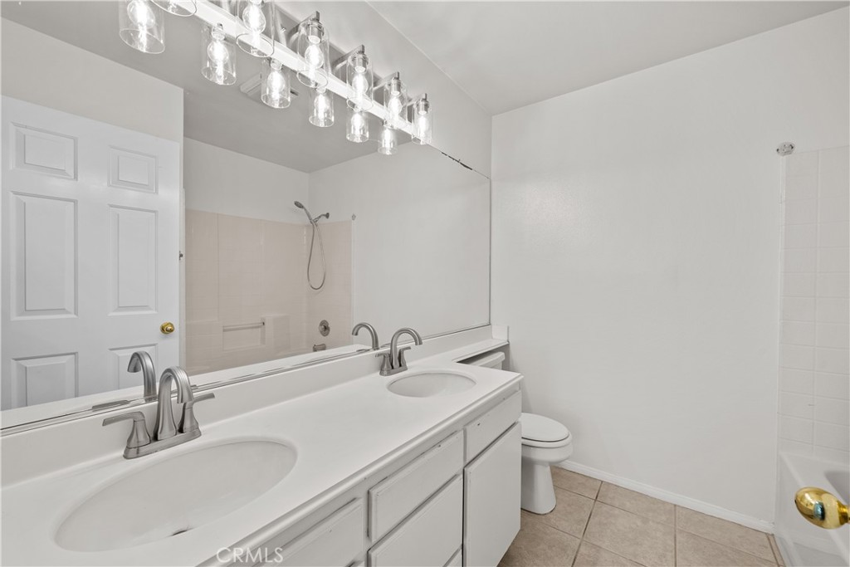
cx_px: 425
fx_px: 331
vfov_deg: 81.2
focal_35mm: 14
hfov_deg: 104.2
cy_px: 284
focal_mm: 14
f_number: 9
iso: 100
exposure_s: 1/8
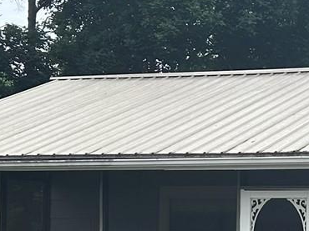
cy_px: 232
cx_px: 330
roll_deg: -0.8
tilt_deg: -1.2
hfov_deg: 13.5
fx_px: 1285
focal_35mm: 144
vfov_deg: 10.2
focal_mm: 5.7
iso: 50
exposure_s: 1/1597
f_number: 1.5
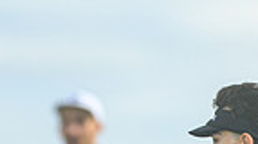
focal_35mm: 1704
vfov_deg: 0.7
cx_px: -218
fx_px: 11642
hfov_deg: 1.3
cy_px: 287
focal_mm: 400
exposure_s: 1/1600
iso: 100
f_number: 3.2
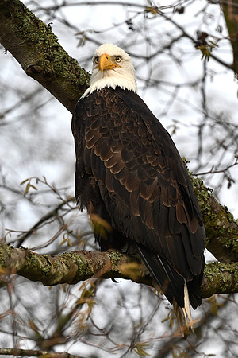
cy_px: 179
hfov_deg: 1.7
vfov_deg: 2.6
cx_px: 119
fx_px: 7933
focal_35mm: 800
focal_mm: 800
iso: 500
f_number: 6.3
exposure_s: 1/800
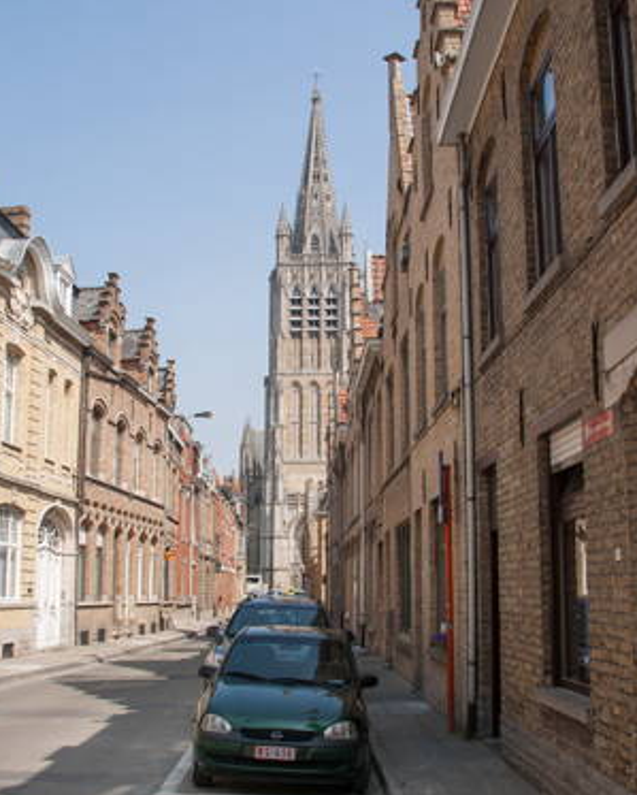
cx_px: 333
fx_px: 800
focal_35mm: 34
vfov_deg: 52.4
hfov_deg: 43.4
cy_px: 480
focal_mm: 18
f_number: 10
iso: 100
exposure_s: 1/125
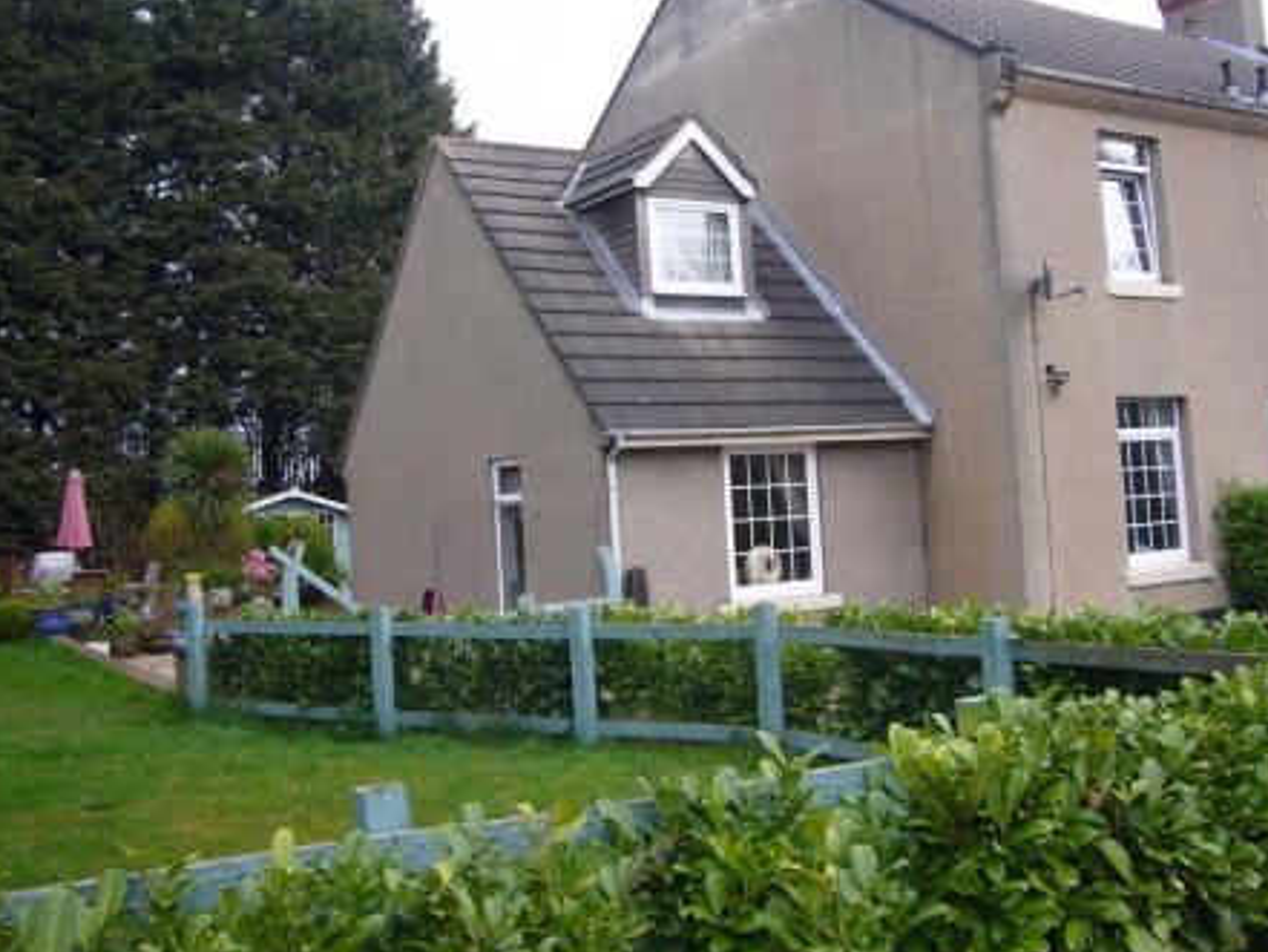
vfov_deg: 38.5
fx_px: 1356
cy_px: 370
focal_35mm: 37
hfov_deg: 50.1
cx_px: 620
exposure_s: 1/160
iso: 80
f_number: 5.6
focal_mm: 4.6
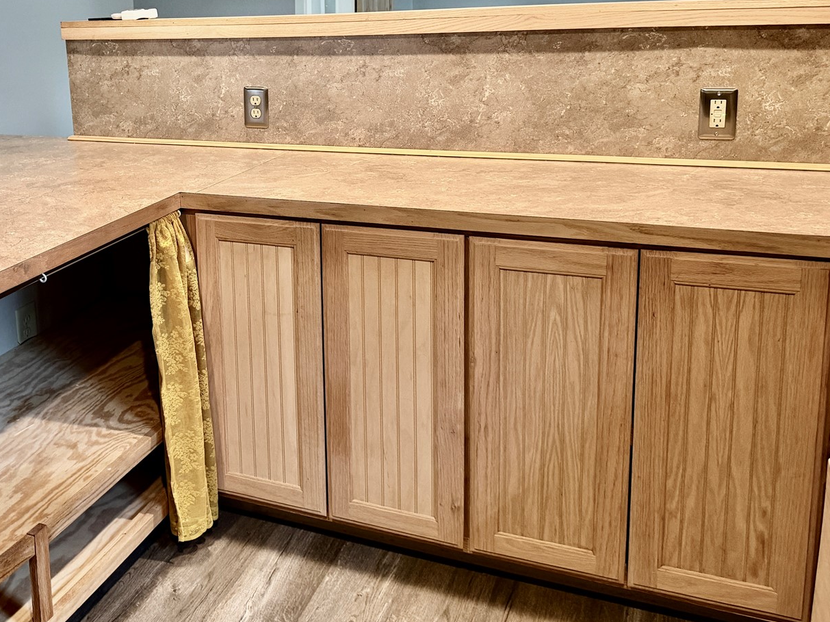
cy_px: 177
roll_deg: +2.4
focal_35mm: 38
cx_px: 248
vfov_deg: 37.0
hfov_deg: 47.8
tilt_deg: -10.6
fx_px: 911
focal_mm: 6.76
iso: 320
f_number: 1.78
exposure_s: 1/60
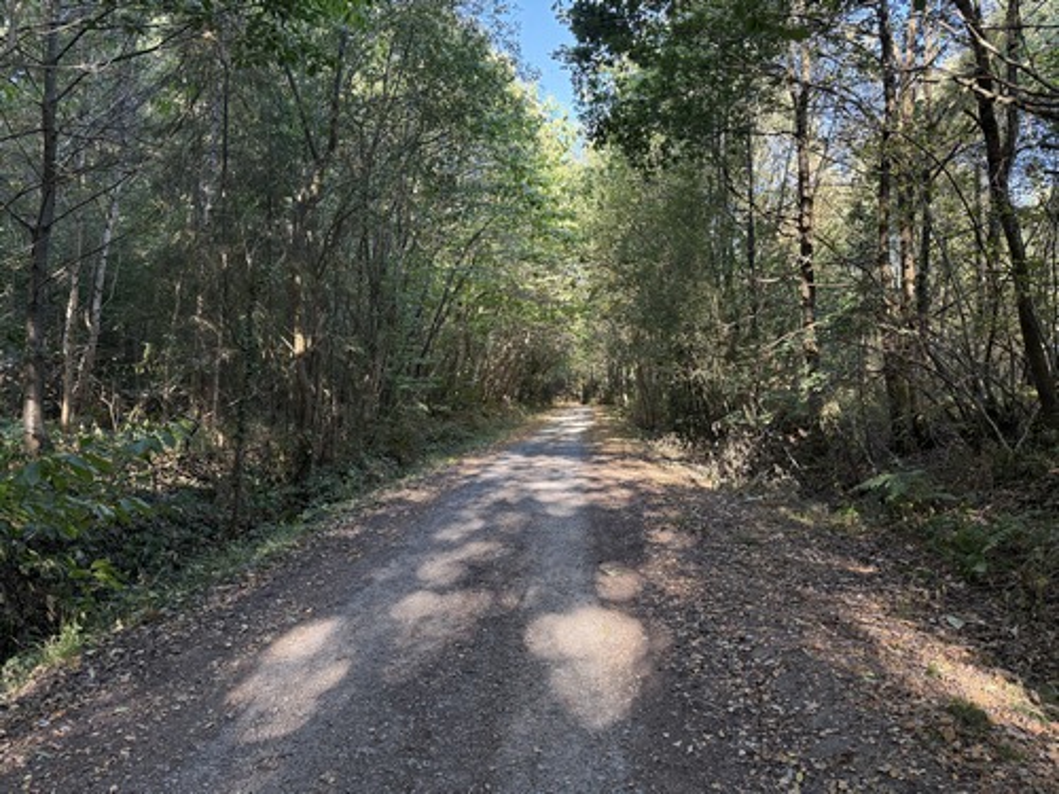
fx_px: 734
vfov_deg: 56.8
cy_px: 397
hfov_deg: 71.6
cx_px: 530
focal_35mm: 24
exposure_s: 1/165
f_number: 1.78
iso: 160
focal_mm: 6.76
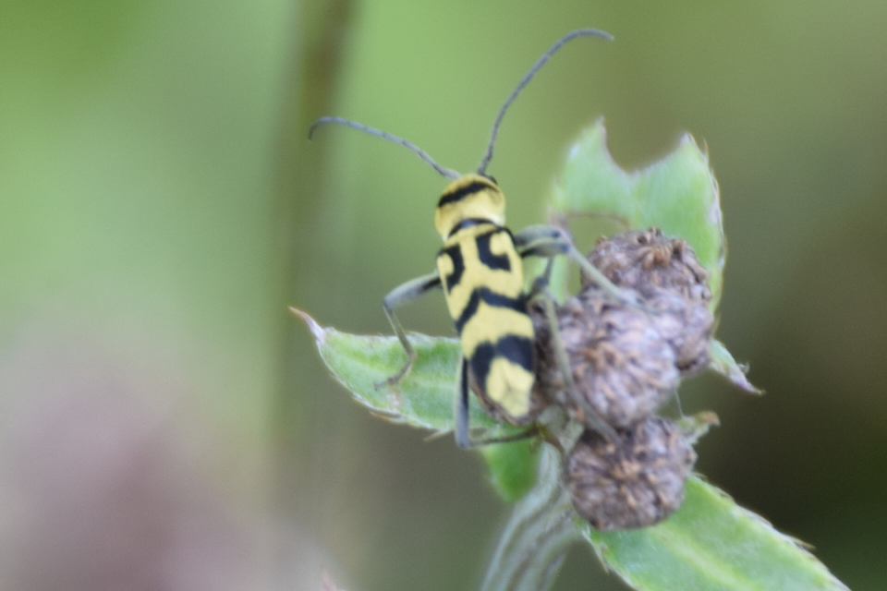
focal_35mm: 210
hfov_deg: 9.8
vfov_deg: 6.5
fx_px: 5174
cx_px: 444
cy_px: 296
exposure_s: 1/50
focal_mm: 140
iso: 320
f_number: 7.1
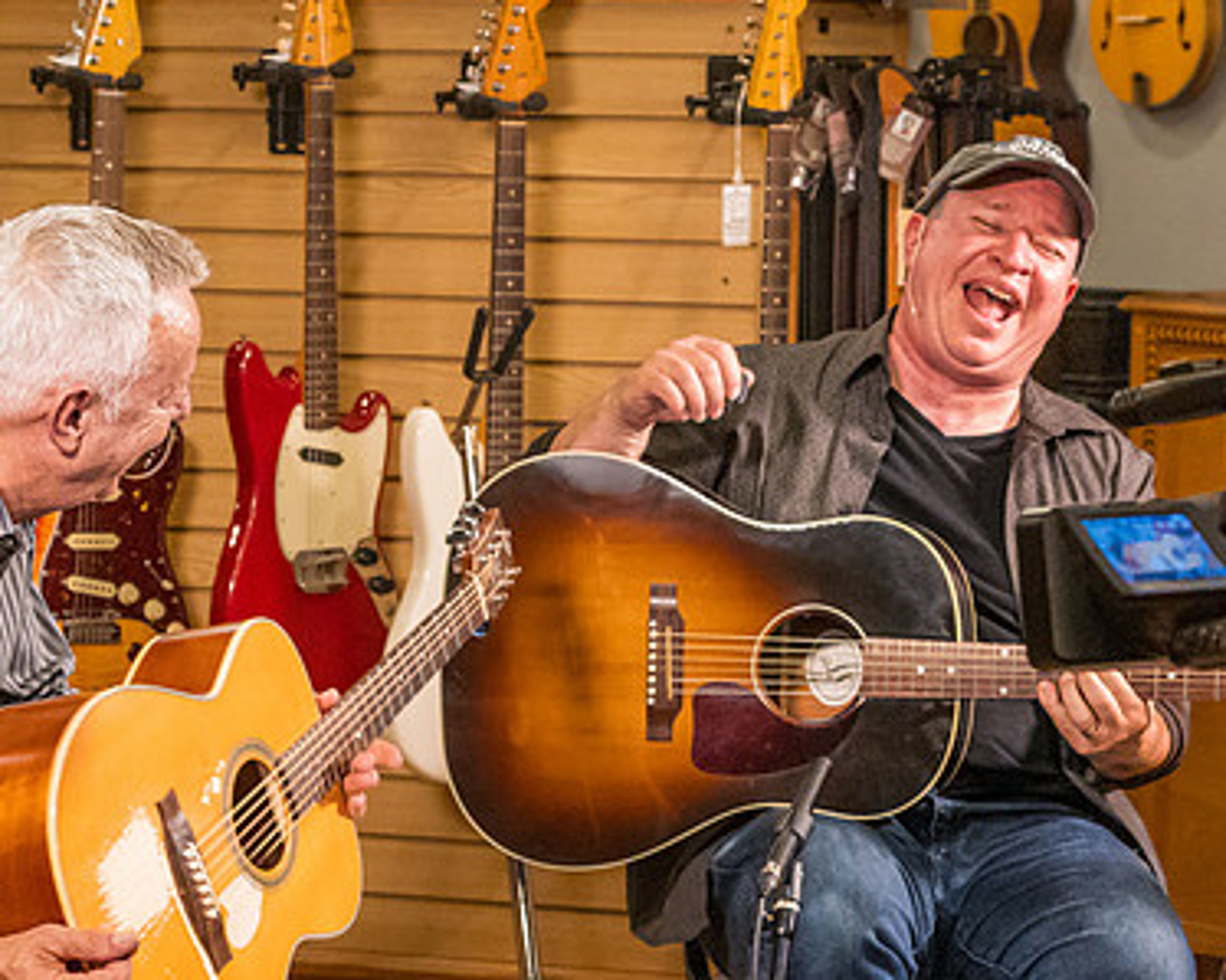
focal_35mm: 143
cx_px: 518
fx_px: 5187
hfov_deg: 13.5
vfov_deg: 10.8
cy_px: 732
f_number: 7.1
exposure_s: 1/200
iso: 20000
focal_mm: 76
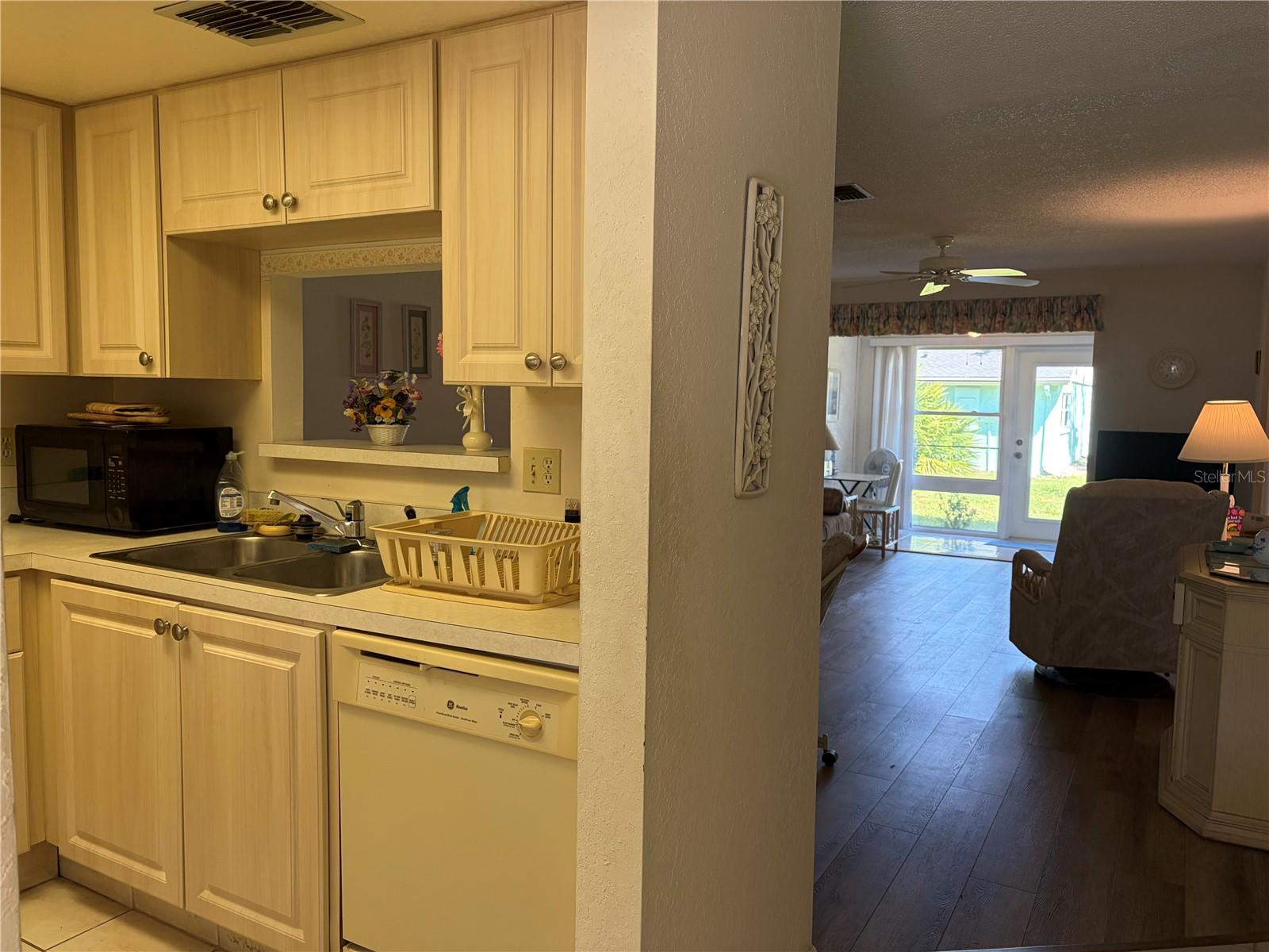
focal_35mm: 26
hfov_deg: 67.3
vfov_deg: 53.1
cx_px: 634
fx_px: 953
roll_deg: -0.7
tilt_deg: -4.5
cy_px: 476
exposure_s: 1/120
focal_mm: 5.96
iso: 160
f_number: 1.6
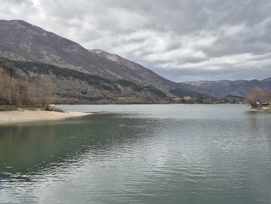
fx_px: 243
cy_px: 116
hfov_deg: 58.3
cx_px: 130
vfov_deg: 45.4
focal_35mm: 31
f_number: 1.8
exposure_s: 1/1916
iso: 25
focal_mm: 5.4
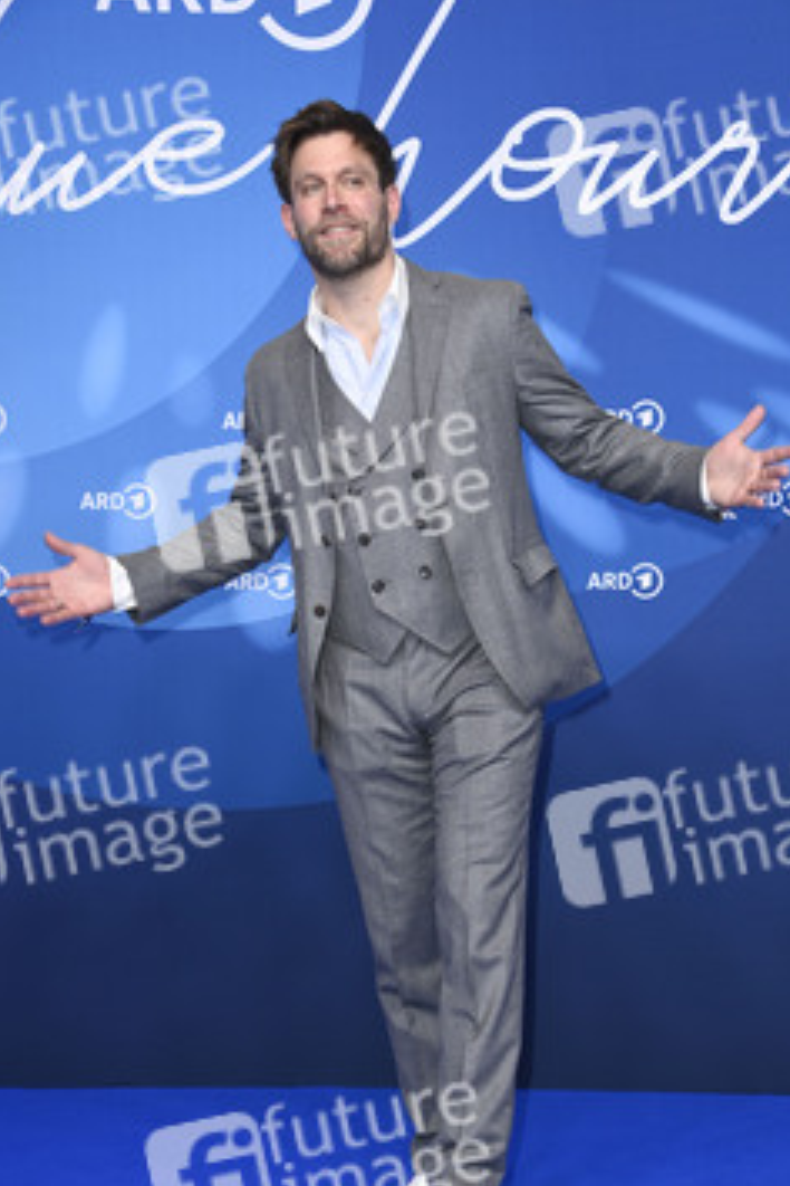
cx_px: 415
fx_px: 2304
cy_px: 660
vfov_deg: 28.8
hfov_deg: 19.5
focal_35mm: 70
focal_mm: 62
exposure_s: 1/250
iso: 1250
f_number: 5.6
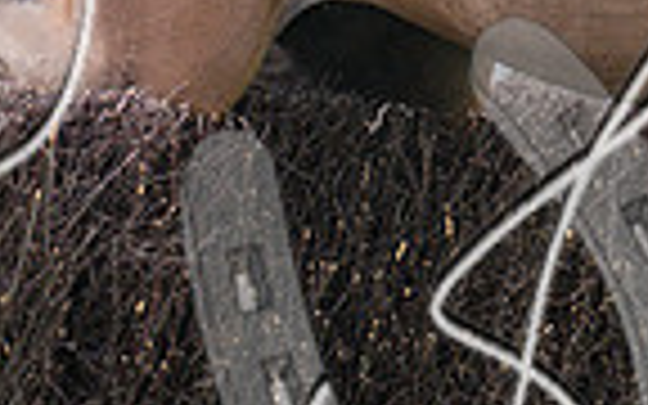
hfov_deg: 4.0
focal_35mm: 526
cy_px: -118
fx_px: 9289
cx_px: 476
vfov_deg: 2.5
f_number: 2.8
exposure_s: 1/1600
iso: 400
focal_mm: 70
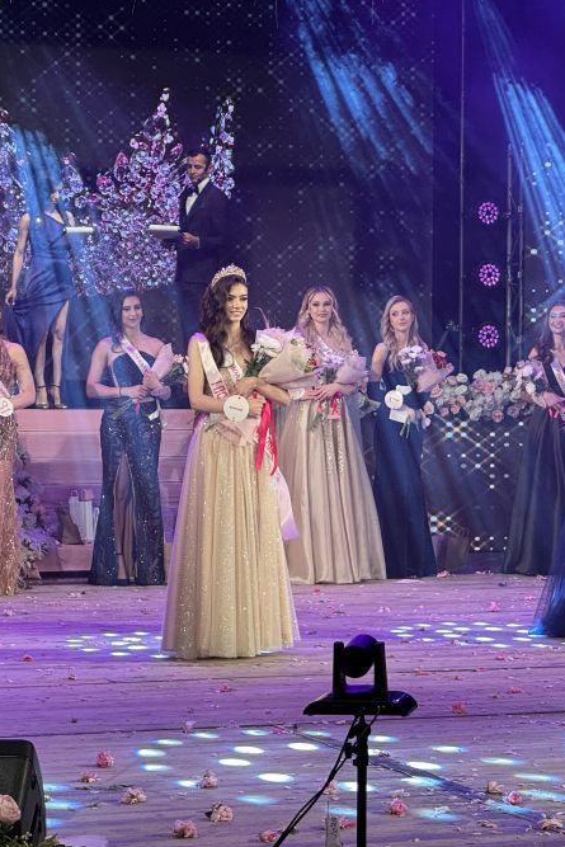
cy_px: 432
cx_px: 376
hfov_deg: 11.4
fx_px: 2823
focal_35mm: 120
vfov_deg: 17.1
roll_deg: -0.6
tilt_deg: -0.7
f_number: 2.8
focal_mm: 9
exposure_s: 1/60
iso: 200
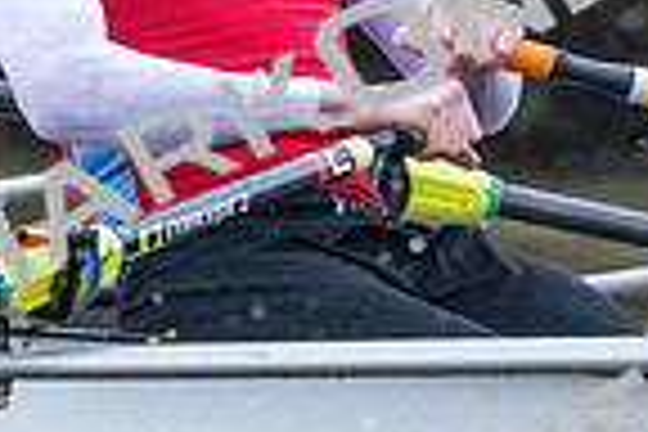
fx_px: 29014
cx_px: 508
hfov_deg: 1.3
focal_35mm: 1612
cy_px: -115
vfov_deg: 0.9
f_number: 4.5
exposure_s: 1/1600
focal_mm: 400
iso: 18000
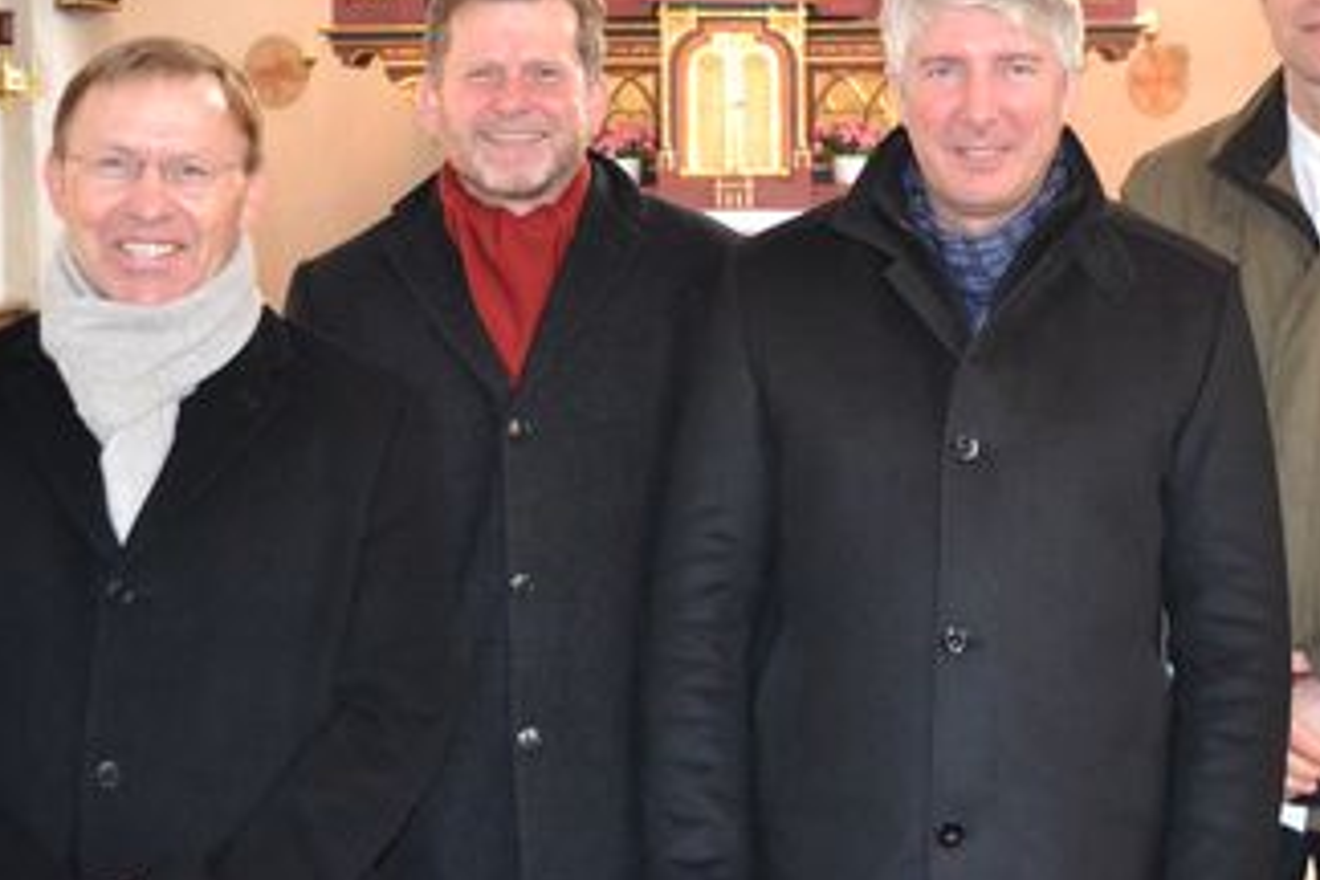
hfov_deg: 35.5
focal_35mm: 56
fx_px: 2053
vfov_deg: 24.0
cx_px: 782
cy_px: 275
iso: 2800
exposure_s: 1/60
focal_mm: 22
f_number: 3.8
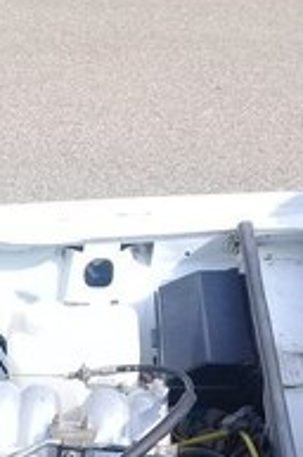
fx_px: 1052
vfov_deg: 22.3
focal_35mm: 83
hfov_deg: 16.0
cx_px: -19
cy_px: 575
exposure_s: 1/614
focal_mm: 3.3
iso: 50
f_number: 2.2
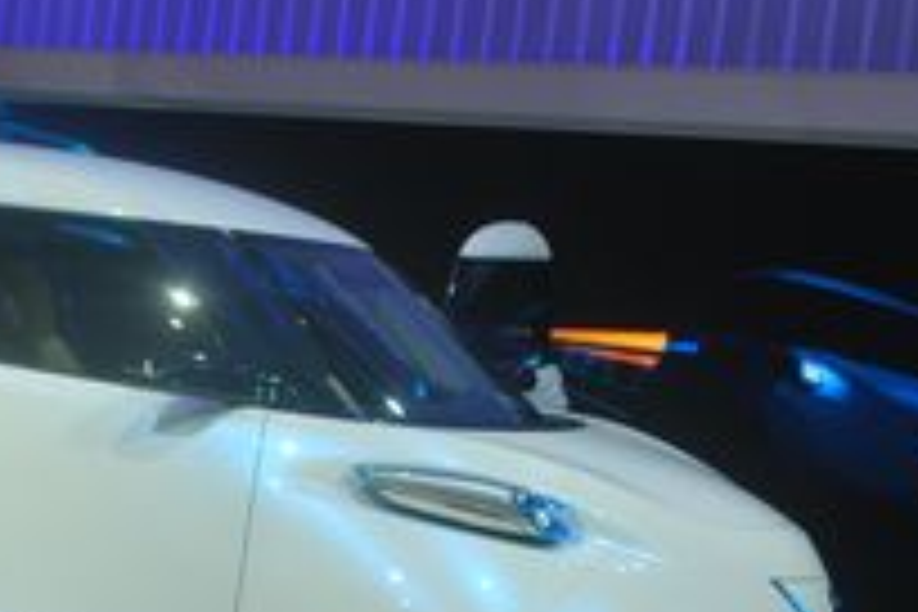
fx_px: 1938
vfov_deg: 17.8
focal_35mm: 76
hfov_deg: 26.2
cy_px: 454
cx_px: 207
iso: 200
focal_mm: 22
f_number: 5
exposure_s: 1/100
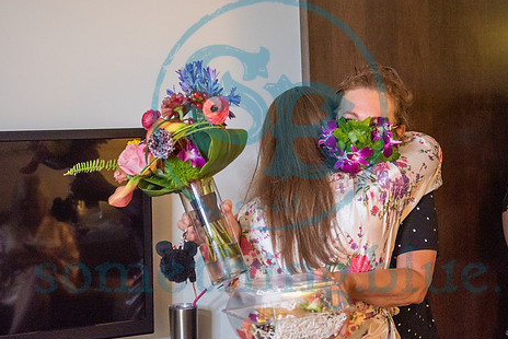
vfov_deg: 20.9
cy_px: 153
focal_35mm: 65
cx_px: 266
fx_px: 918
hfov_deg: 30.9
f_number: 2.8
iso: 1600
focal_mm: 52
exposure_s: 1/800
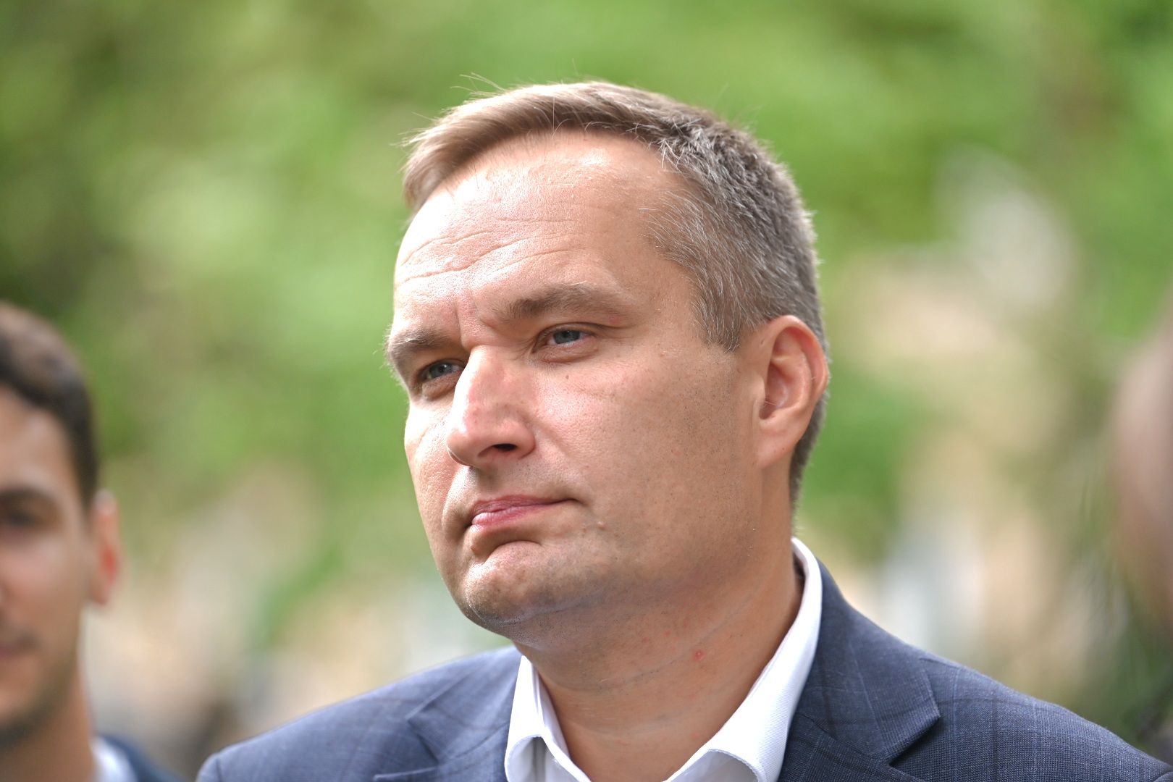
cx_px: 586
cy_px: 391
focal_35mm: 180
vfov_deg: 7.6
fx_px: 5865
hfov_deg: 11.4
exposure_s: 1/250
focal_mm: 180
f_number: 3.2
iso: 100
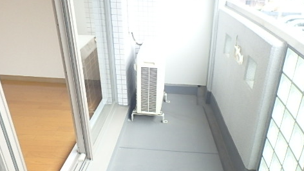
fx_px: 274
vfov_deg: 34.1
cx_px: 192
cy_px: 120
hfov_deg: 57.3
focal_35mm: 34
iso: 320
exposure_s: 1/30
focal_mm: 4
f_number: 3.8
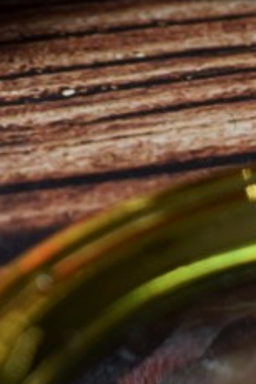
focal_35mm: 216
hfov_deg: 6.2
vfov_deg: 9.2
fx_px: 2309
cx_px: -180
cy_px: -258
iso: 400
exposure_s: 1/100
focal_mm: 29
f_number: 5
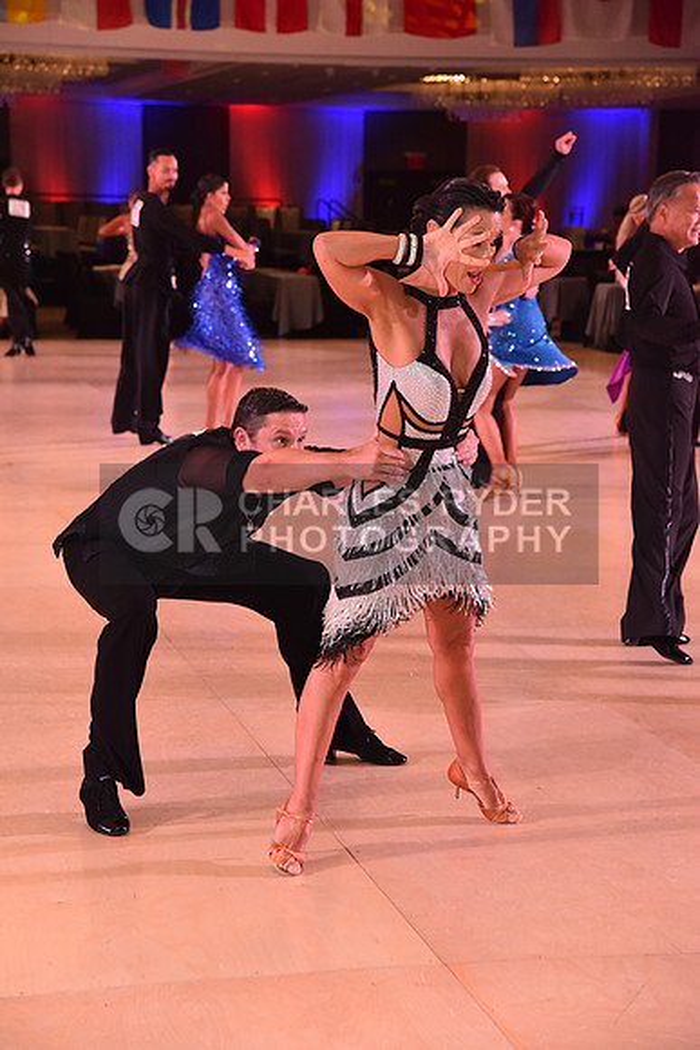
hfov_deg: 16.7
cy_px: 525
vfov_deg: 24.8
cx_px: 350
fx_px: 2390
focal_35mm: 82
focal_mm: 82
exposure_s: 1/250
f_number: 5.6
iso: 2500
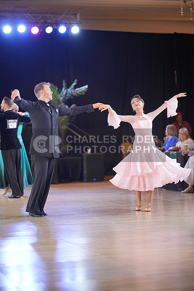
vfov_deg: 20.4
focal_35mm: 100
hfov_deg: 13.7
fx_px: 808
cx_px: 97
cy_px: 146
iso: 1600
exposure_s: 1/500
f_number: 2
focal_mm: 100
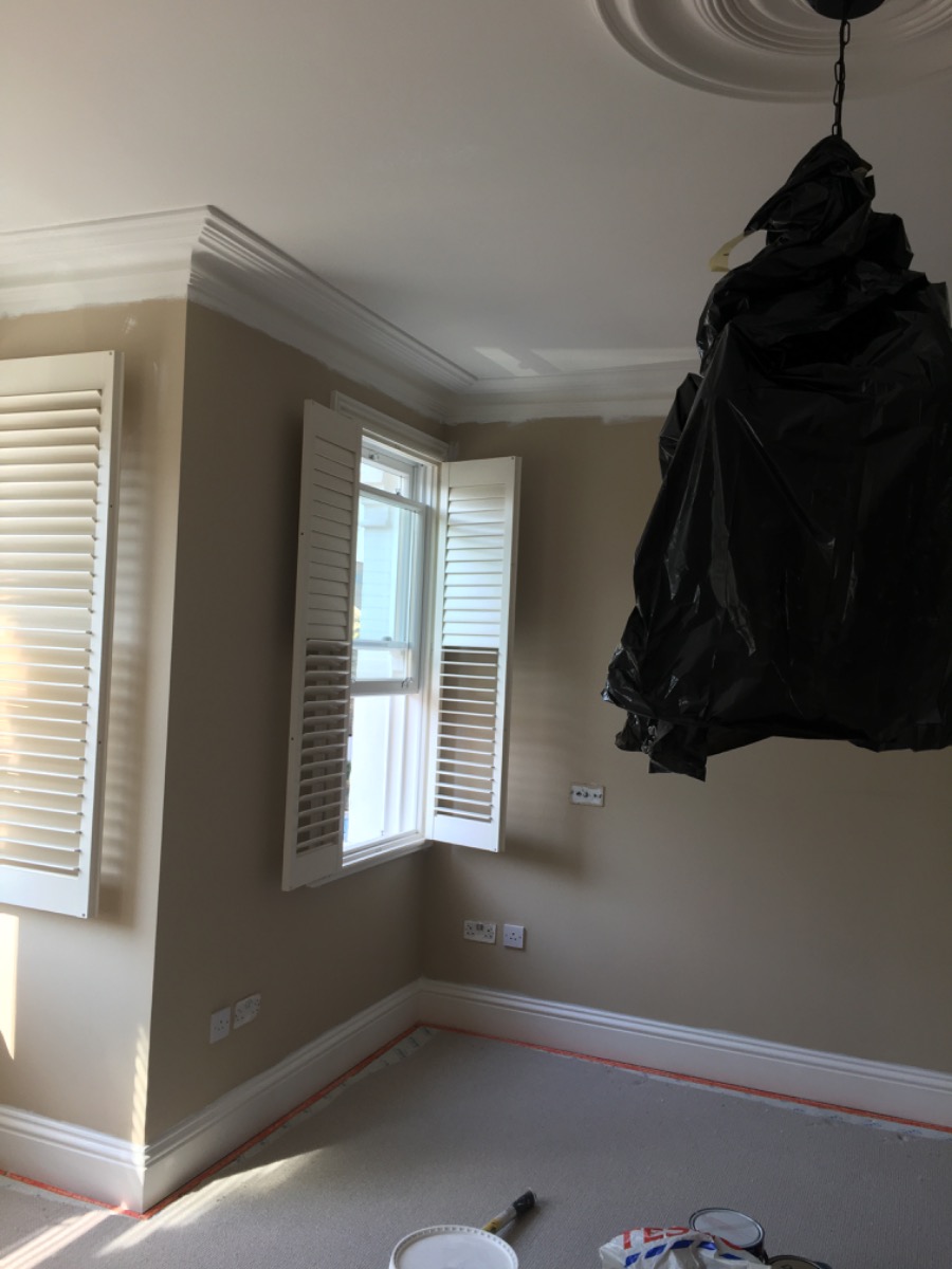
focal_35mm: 29
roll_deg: -2.6
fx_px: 1063
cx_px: 476
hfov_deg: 48.2
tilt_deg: +1.4
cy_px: 634
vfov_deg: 61.7
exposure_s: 1/100
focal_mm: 4.15
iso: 32
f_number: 2.2
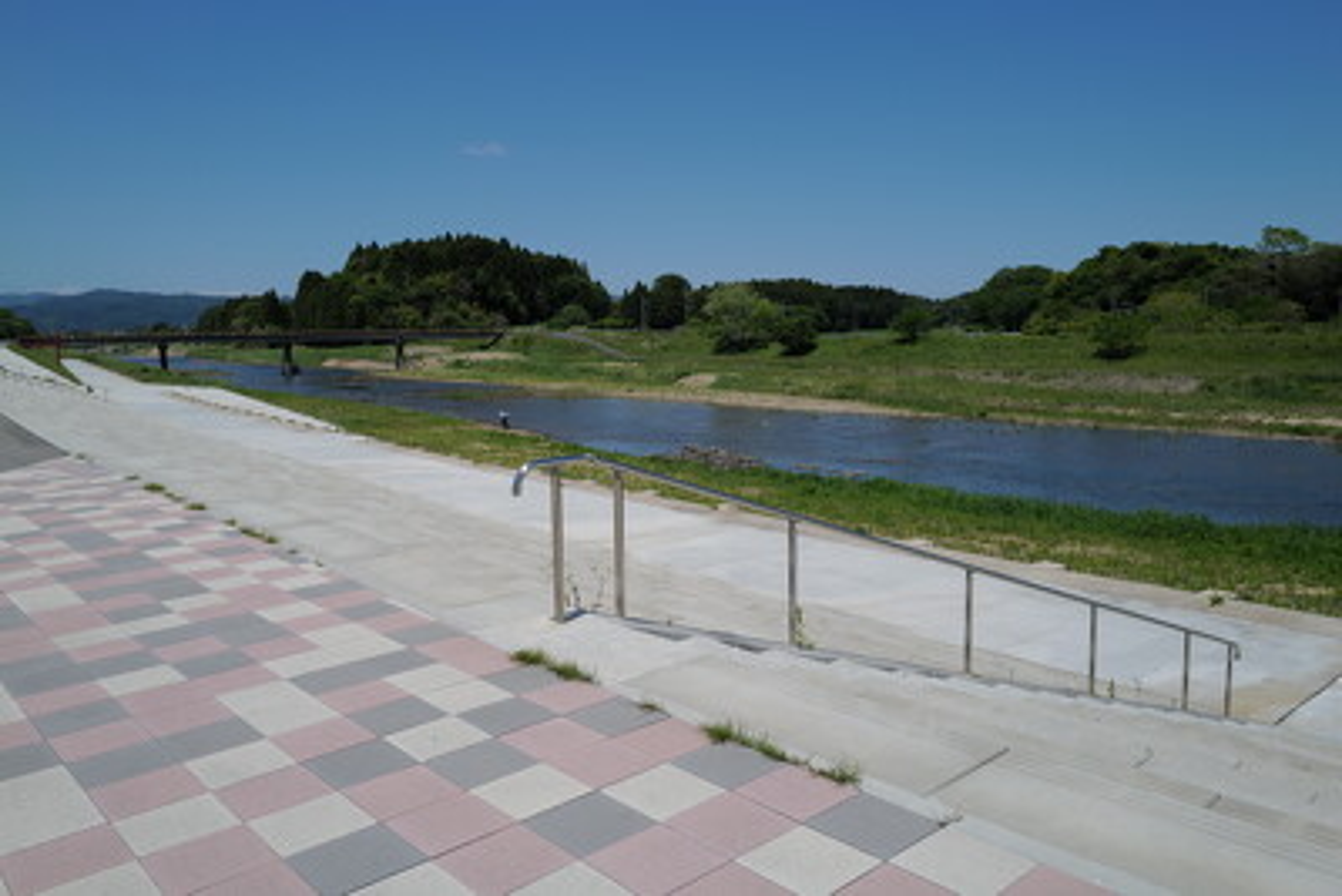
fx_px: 1044
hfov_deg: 65.5
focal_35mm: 28
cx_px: 671
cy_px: 448
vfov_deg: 46.4
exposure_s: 1/1000
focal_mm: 28
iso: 100
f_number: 5.6
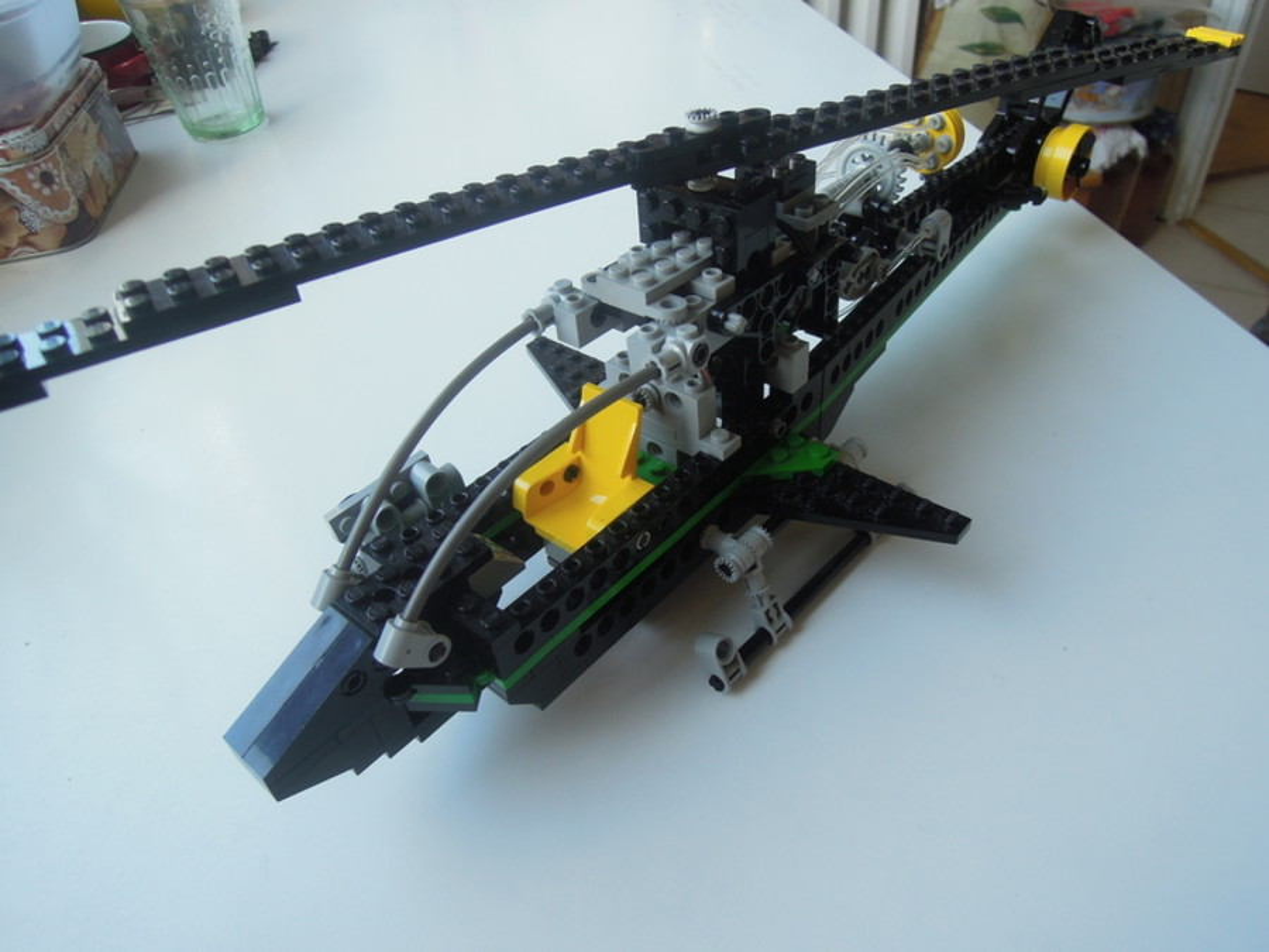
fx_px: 880
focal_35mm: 24
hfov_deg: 71.6
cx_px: 634
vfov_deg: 56.8
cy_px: 476
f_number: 2.8
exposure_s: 1/125
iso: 160
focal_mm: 4.3
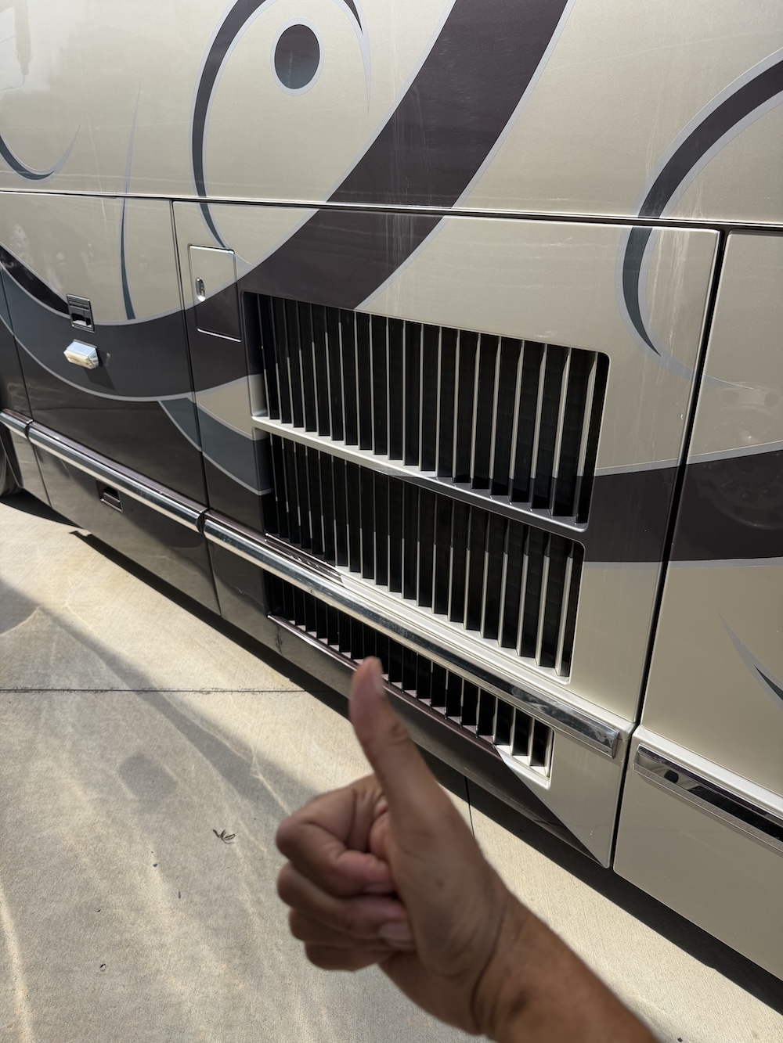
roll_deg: -1.2
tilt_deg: -21.7
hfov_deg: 56.8
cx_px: 392
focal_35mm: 24
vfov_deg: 71.6
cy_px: 522
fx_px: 724
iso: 80
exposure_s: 1/2169
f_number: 1.78
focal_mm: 6.76
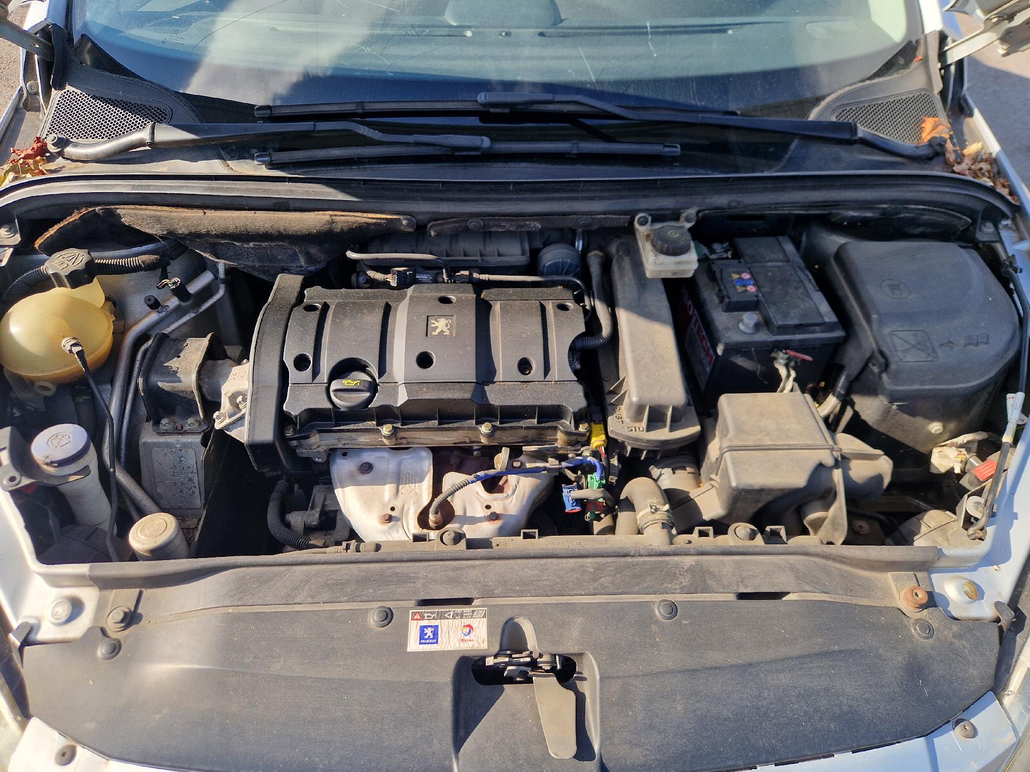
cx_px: 515
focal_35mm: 23
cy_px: 386
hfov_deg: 73.9
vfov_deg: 58.9
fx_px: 684
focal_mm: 5.4
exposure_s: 1/476
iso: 50
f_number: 1.8
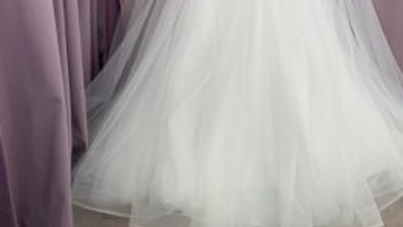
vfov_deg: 26.3
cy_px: -49
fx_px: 428
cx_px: 221
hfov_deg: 50.4
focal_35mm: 40
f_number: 1.78
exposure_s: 1/121
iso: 50
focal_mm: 6.76
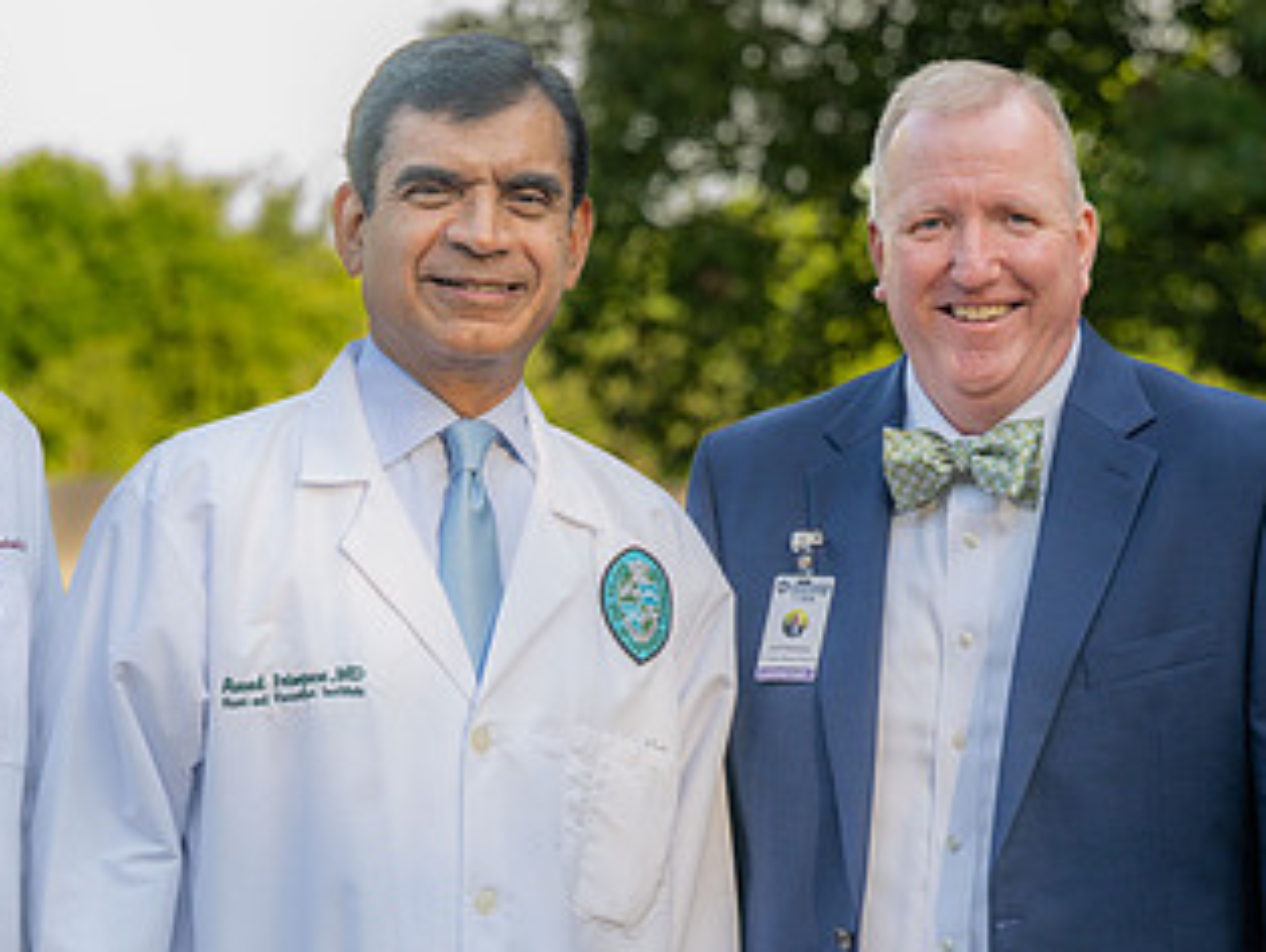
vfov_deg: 7.3
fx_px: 7467
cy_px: 672
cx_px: 375
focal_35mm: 204
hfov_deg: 9.7
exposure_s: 1/160
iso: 320
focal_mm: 115
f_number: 5.6
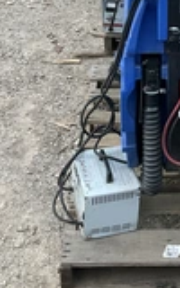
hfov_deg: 16.4
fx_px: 604
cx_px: 200
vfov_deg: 26.0
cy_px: 34
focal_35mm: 77
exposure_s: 1/60
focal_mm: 3
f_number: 1.8
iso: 250
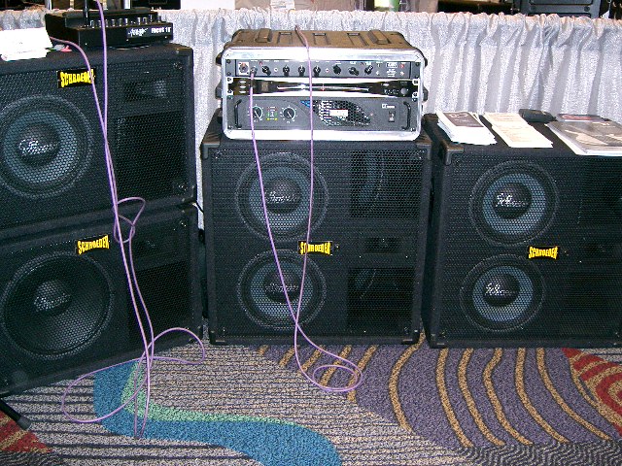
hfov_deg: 47.9
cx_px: 311
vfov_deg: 36.8
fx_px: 701
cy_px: 233
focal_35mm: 39
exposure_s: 1/50
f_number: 2.8
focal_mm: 8
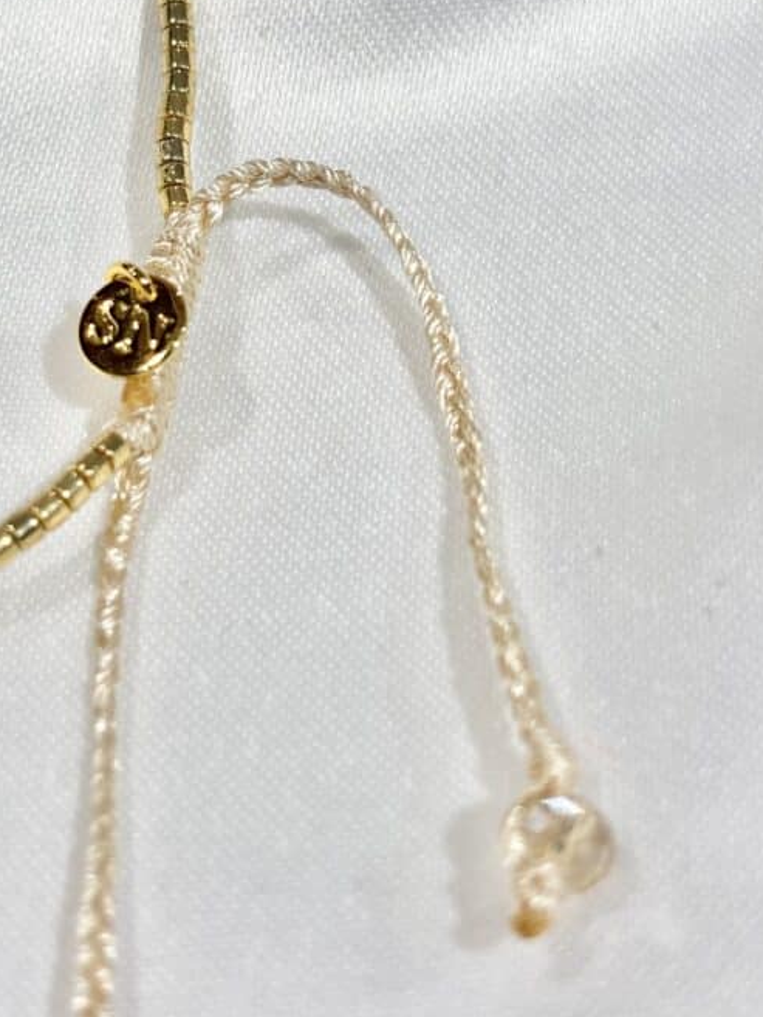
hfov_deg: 18.2
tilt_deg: -46.9
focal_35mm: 81
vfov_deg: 23.9
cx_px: 337
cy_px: 276
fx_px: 2380
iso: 32
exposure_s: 1/339
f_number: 1.6
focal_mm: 5.96
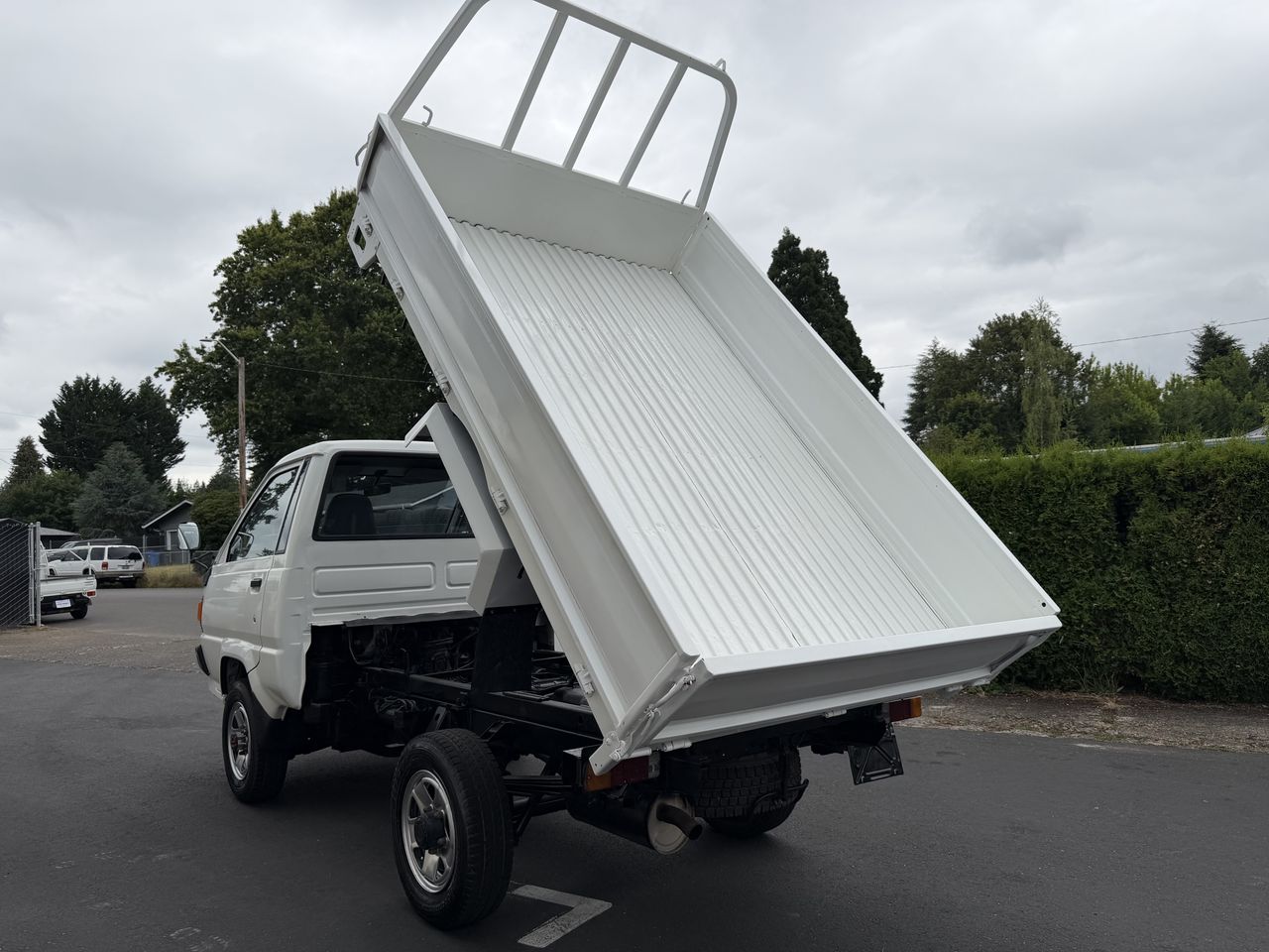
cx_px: 634
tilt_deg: +3.2
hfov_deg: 71.6
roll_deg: +3.6
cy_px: 476
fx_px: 880
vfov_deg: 56.8
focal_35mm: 24
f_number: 1.78
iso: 80
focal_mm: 6.76
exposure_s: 1/2703
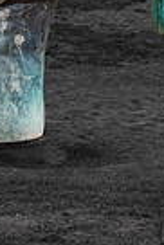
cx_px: 99
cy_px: -67
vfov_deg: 6.8
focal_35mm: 298
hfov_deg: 4.6
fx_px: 2031
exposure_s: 1/125
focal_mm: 90
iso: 1100
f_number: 18
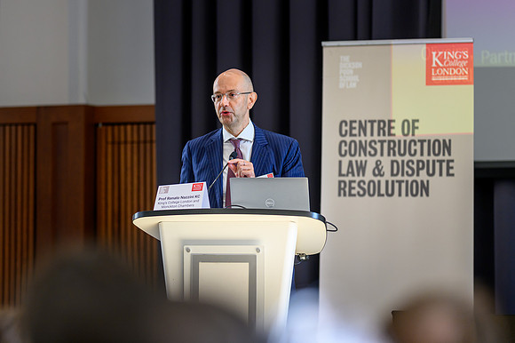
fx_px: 2888
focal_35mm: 202
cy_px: 172
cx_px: 258
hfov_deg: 10.2
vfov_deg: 6.8
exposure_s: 1/250
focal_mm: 135
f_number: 1.8
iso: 280
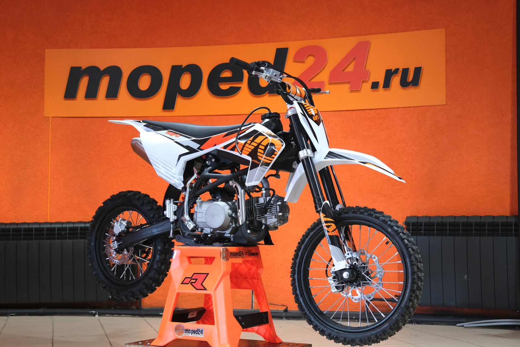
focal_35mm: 56
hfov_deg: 35.6
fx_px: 809
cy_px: 174
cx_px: 260
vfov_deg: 24.2
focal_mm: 37.6
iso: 1600
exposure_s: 1/125
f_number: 4
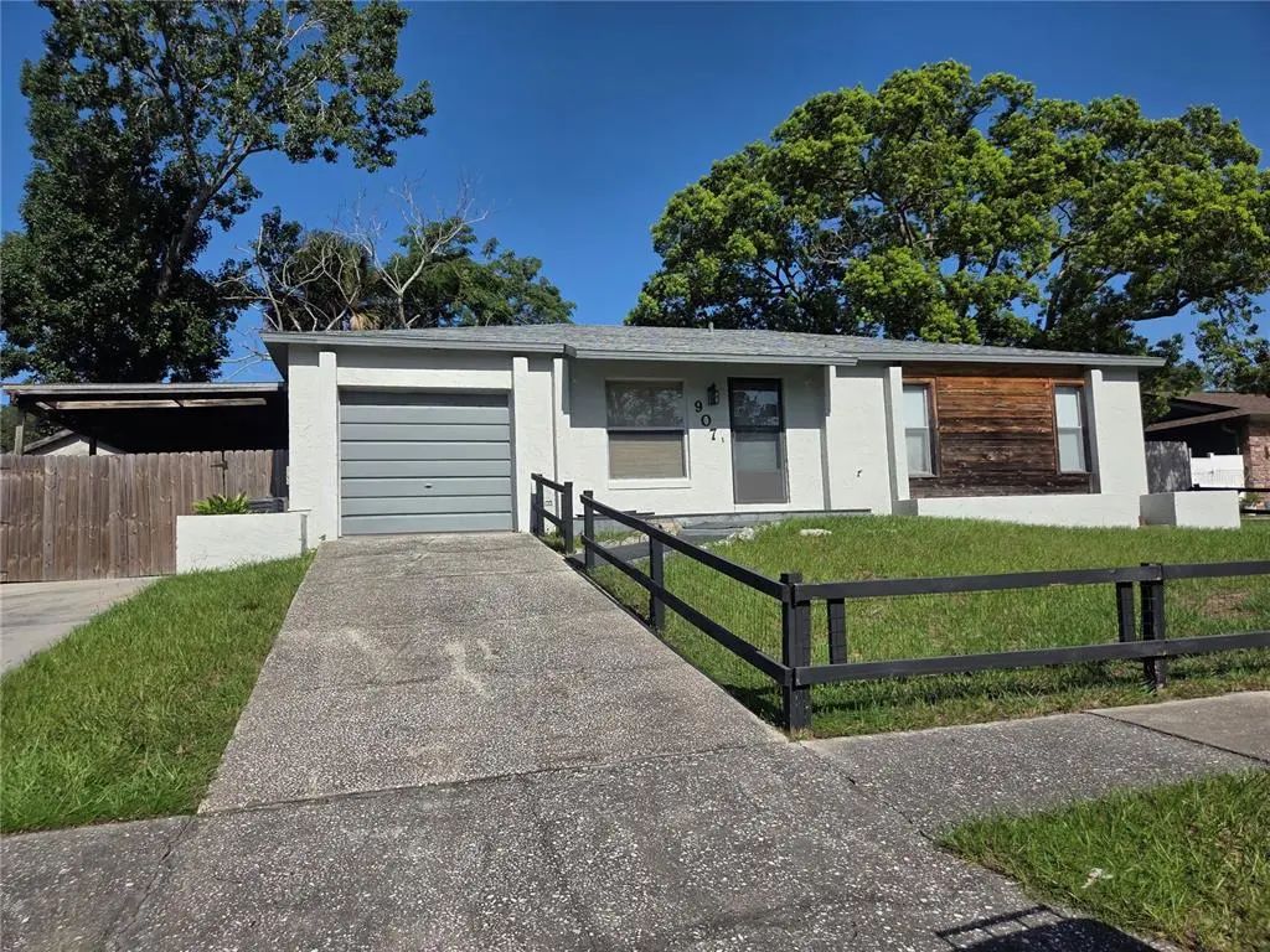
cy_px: 476
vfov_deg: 58.9
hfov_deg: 73.9
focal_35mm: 23
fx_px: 844
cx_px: 635
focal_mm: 5.4
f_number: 1.8
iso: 80
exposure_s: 1/6618
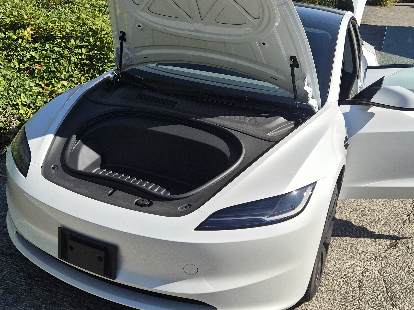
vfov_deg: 38.1
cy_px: 96
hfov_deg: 50.1
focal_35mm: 37
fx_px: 443
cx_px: 207
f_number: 1.8
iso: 80
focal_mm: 5.4
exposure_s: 1/6736
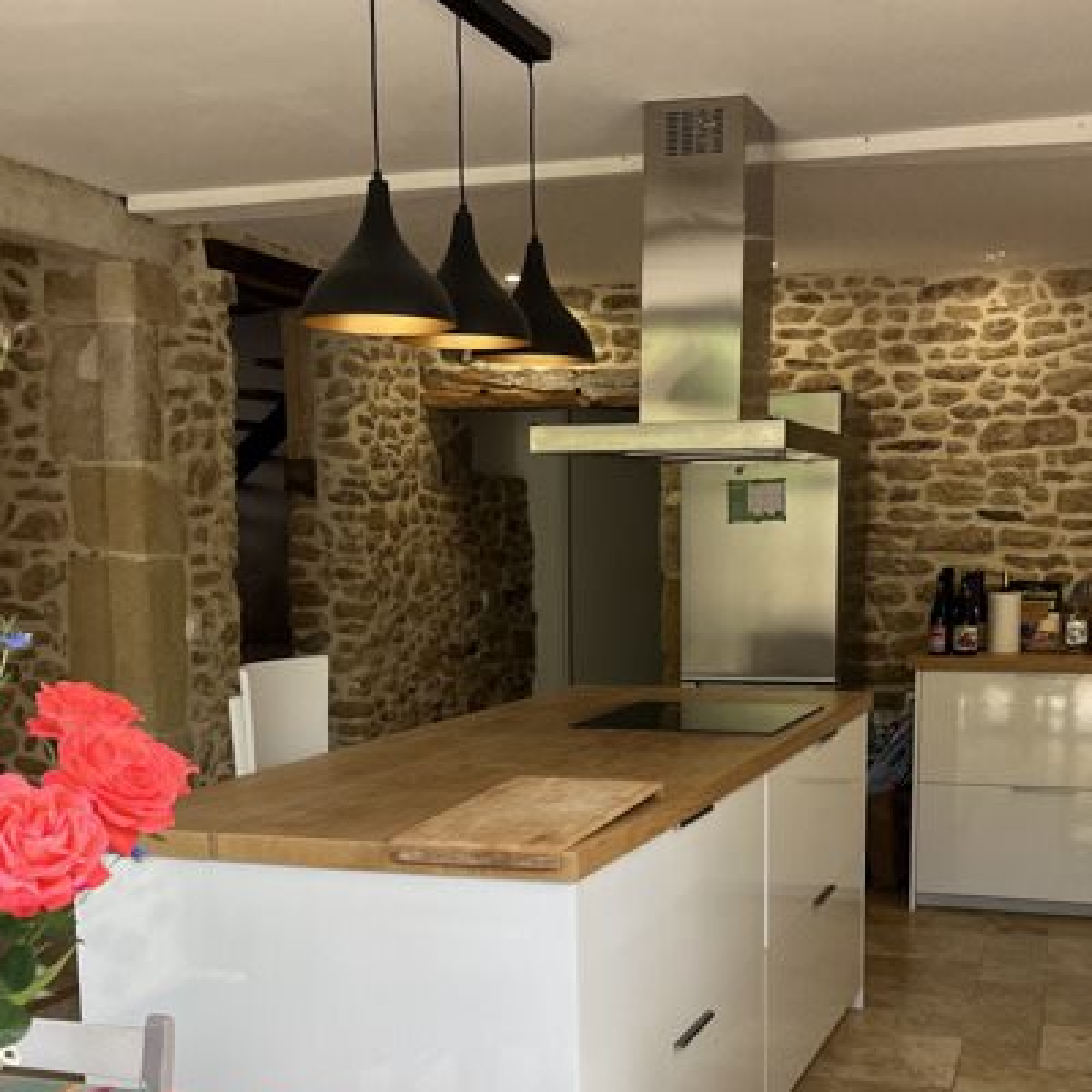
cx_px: 612
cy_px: 753
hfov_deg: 36.7
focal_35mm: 46
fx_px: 1642
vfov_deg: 36.3
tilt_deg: -11.5
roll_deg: +0.5
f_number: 1.6
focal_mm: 5.1
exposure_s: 1/108
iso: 32
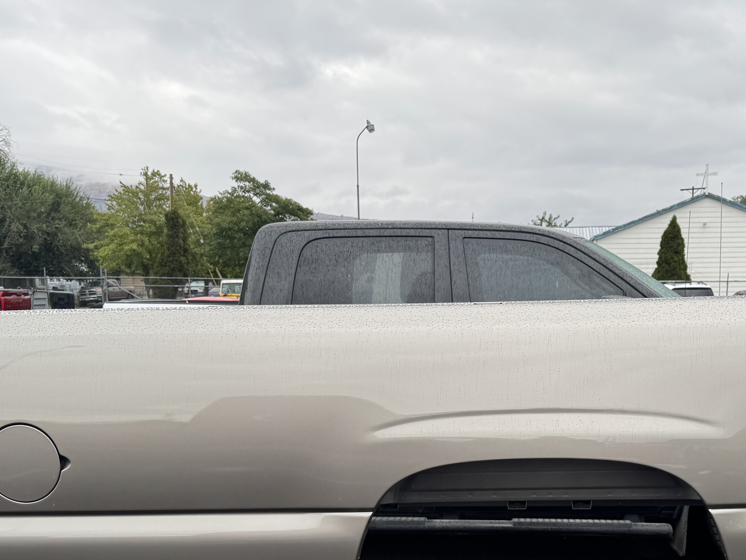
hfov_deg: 42.4
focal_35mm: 44
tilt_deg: -10.0
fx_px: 948
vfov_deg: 32.0
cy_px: 446
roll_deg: +0.3
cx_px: 492
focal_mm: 6.76
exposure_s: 1/1010
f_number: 1.78
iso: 80
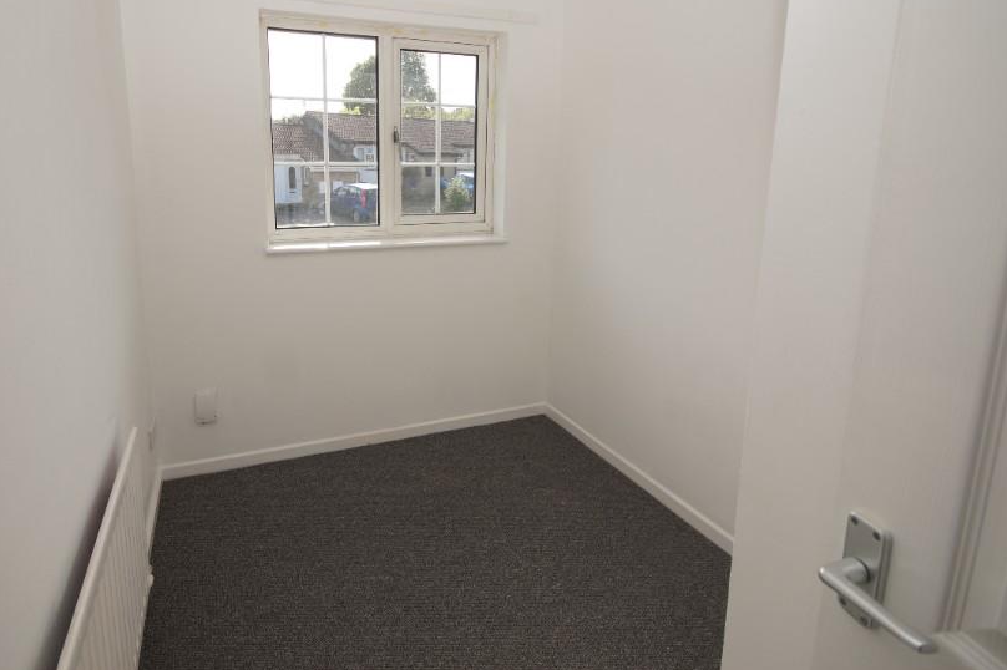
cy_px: 254
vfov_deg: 63.7
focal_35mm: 19
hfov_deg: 86.4
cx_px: 434
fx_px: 531
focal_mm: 10
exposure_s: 1/125
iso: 100
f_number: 5.6
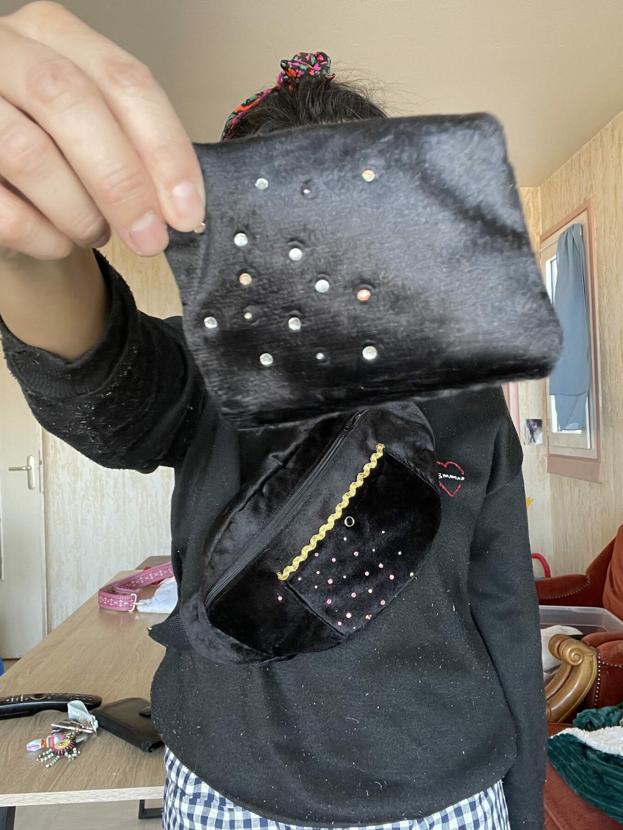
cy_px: 415
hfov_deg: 46.8
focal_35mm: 30
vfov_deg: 60.0
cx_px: 312
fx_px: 720
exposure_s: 1/60
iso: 125
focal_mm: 2.71
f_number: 2.2
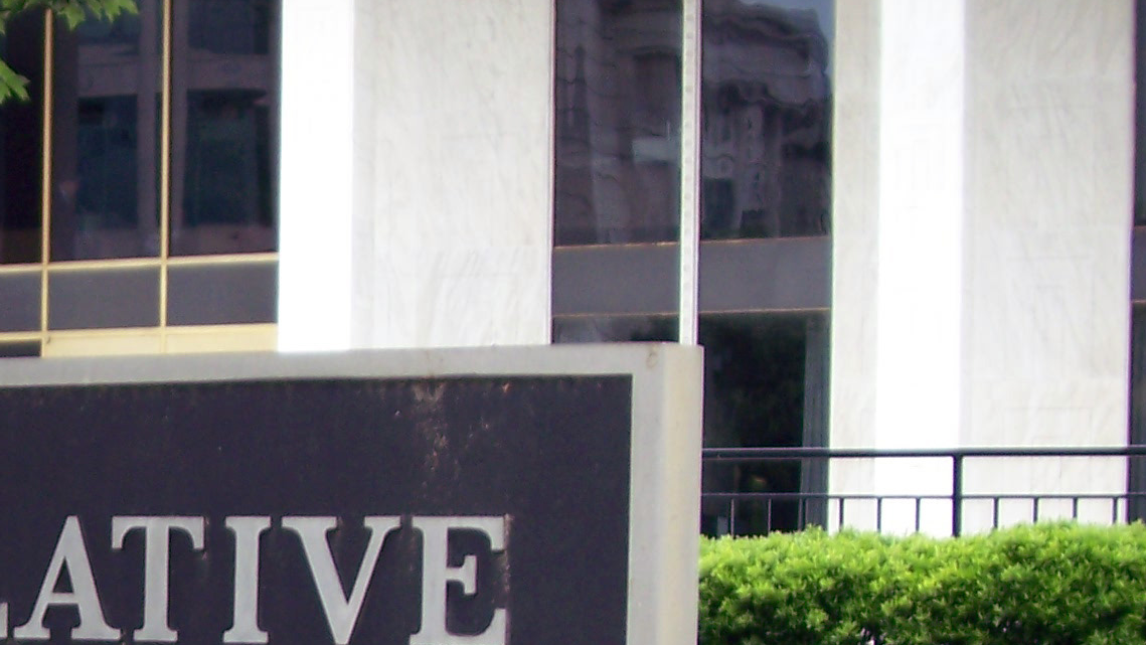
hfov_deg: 19.8
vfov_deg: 11.5
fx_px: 3130
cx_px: -113
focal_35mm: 103
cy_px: 818
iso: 64
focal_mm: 6.3
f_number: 3.9
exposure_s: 1/100
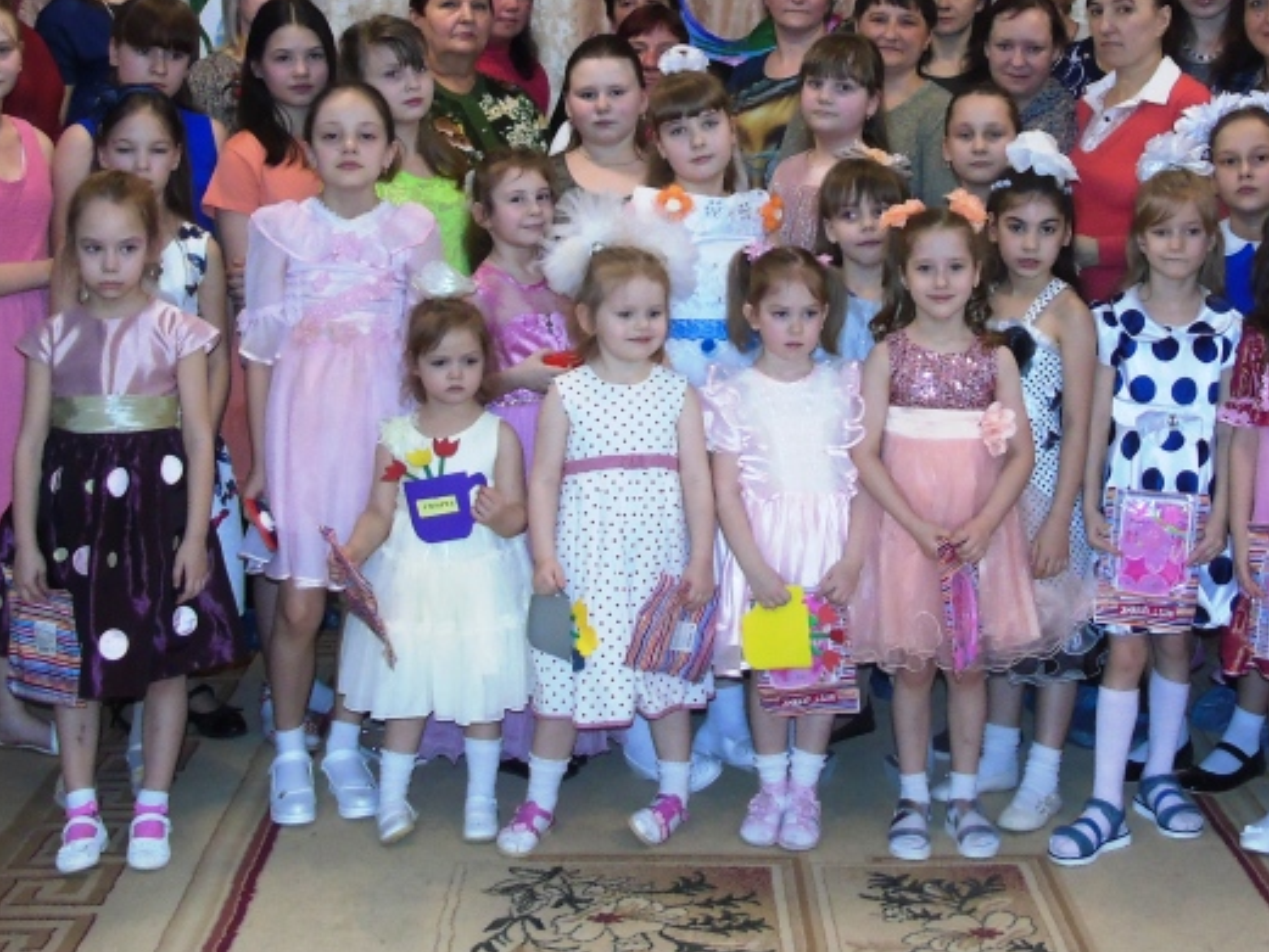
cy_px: 163
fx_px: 2090
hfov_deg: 33.7
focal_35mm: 57
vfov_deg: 25.2
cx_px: 728
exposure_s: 1/40
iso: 200
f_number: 3.6
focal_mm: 5.2
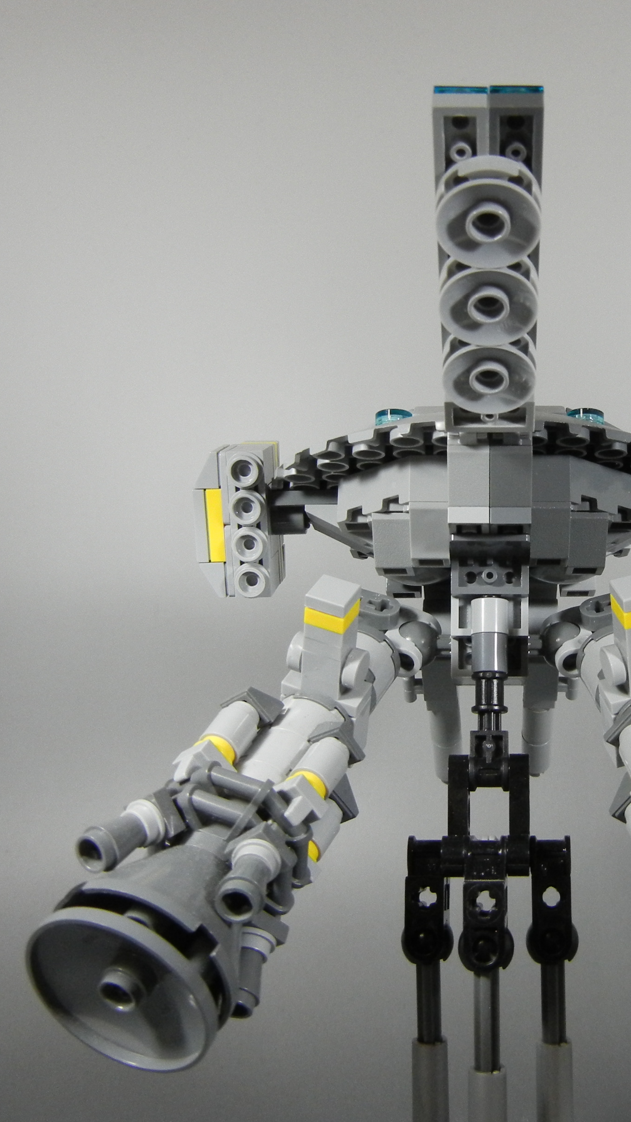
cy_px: 564
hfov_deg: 26.7
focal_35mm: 44
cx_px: 489
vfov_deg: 46.4
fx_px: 1309
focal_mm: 5.4
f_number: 3.5
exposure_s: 1/58
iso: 400
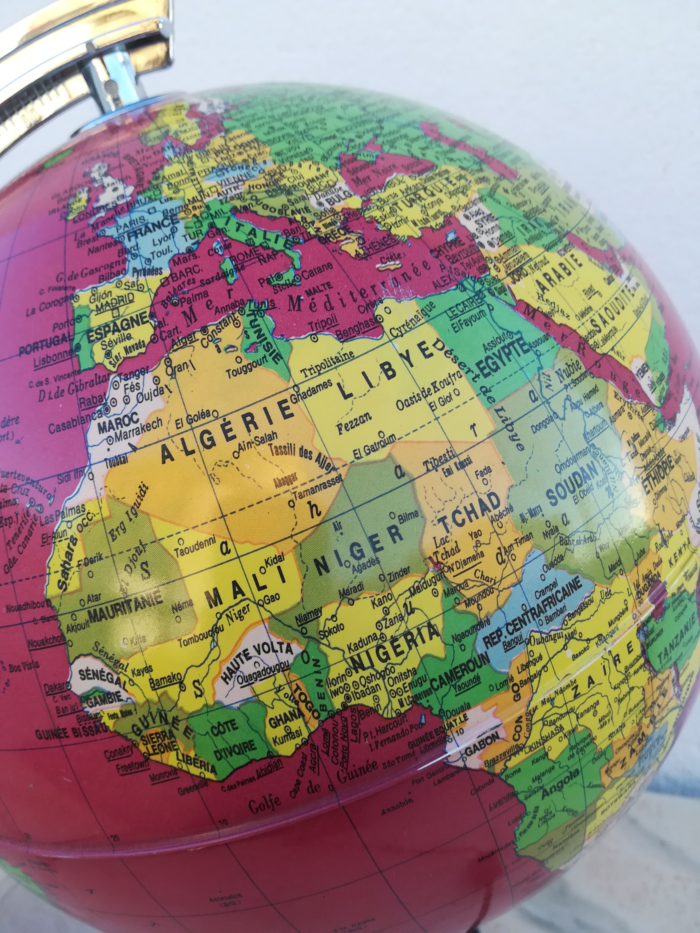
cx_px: 350
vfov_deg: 67.3
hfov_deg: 53.1
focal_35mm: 26
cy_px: 466
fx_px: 701
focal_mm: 3.83
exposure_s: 1/100
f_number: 2.2
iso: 50
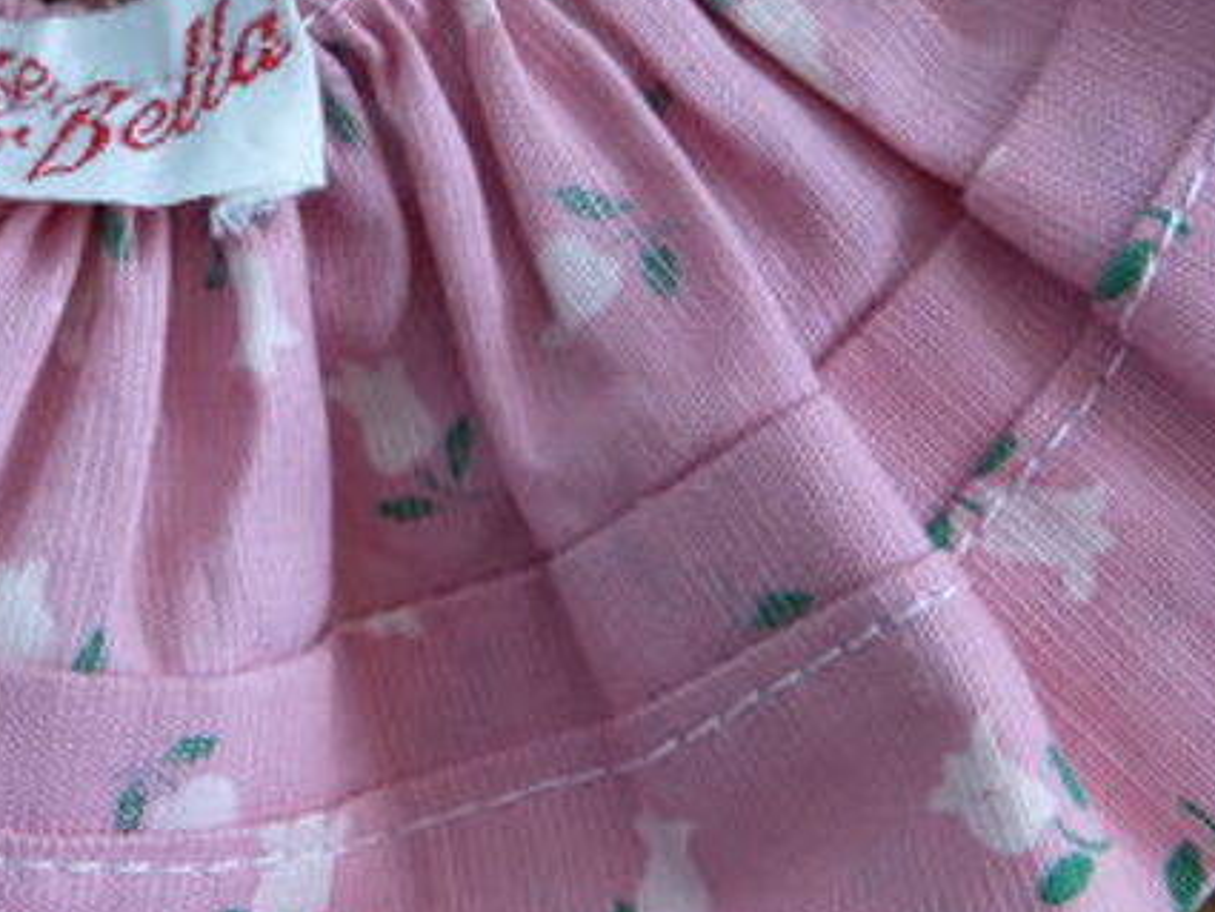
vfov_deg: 12.3
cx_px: 129
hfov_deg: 16.2
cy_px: 186
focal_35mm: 120
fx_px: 4213
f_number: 3.2
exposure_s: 1/60
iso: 100
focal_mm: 8.7
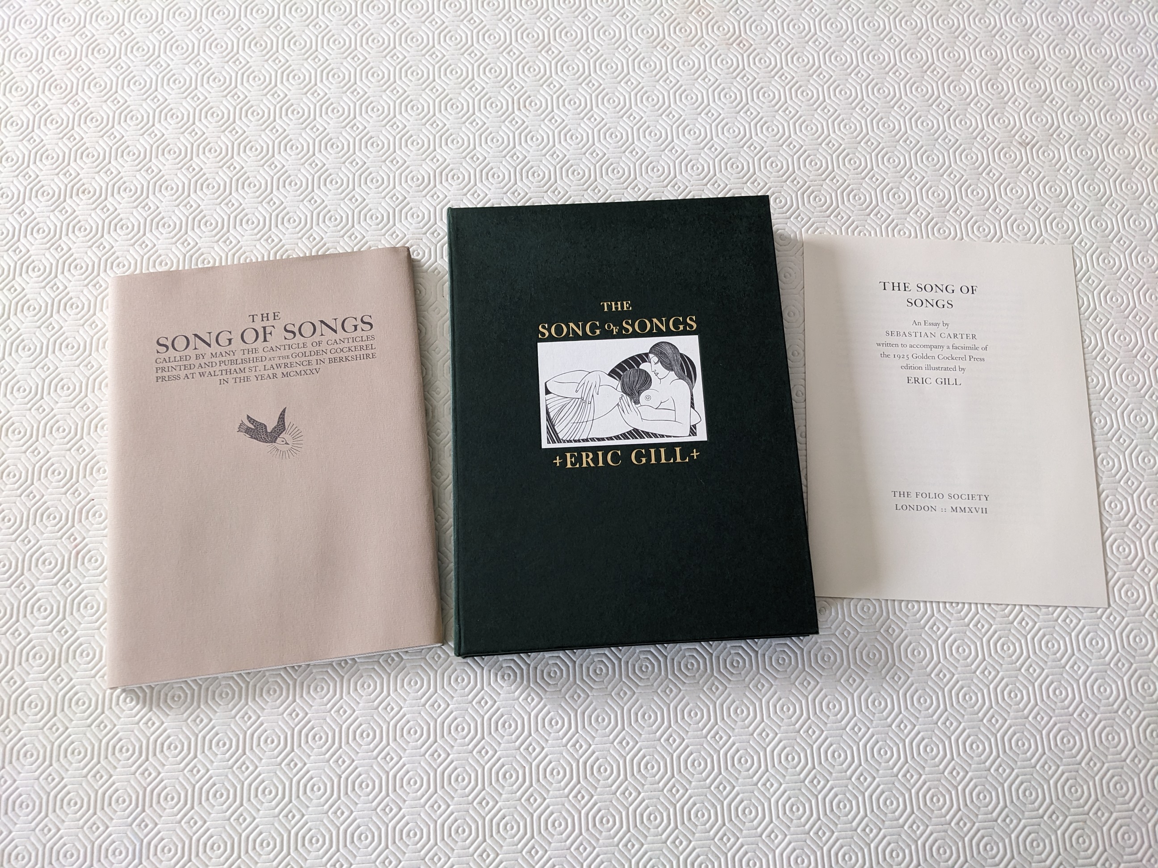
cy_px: 434
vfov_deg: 51.4
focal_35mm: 27
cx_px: 579
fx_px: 903
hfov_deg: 65.3
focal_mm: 4.38
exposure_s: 1/99.9
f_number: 1.73
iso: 127
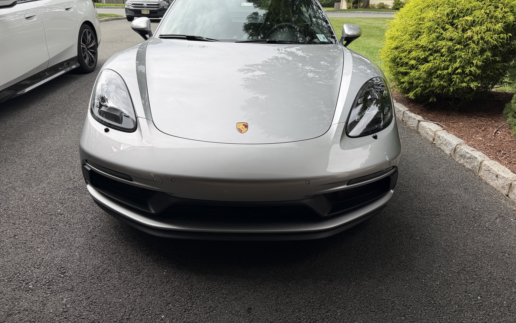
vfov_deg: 47.4
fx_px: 366
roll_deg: -1.4
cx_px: 257
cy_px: 133
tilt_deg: -22.5
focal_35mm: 26
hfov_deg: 70.4
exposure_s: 1/1292
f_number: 1.78
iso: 80
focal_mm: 6.76
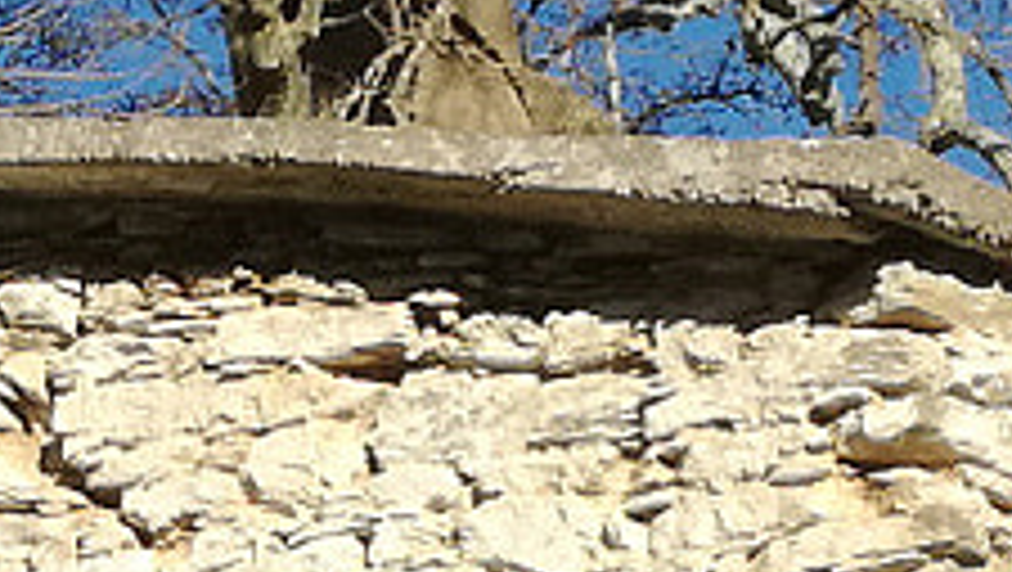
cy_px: 991
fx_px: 5613
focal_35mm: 209
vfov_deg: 5.7
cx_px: 76
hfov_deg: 10.2
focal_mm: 3.79
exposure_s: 1/972
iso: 50
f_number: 2
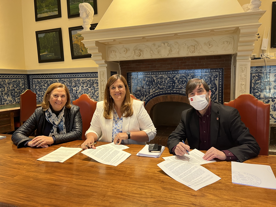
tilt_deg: -6.4
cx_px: 138
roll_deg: +1.8
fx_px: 207
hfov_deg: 67.3
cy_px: 104
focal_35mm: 26
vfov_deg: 53.1
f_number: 1.6
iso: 200
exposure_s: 1/50
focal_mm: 5.1
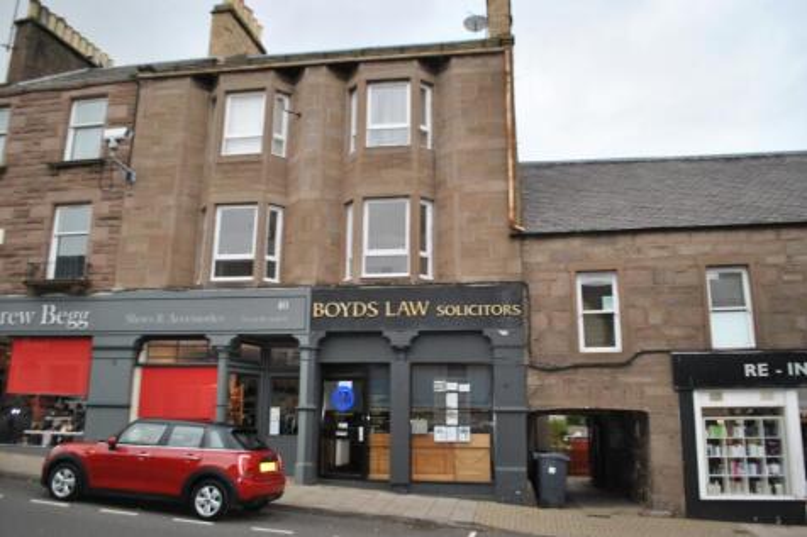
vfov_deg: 47.9
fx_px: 605
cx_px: 404
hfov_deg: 67.4
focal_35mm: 27
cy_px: 268
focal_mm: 18
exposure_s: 1/125
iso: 180
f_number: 3.5
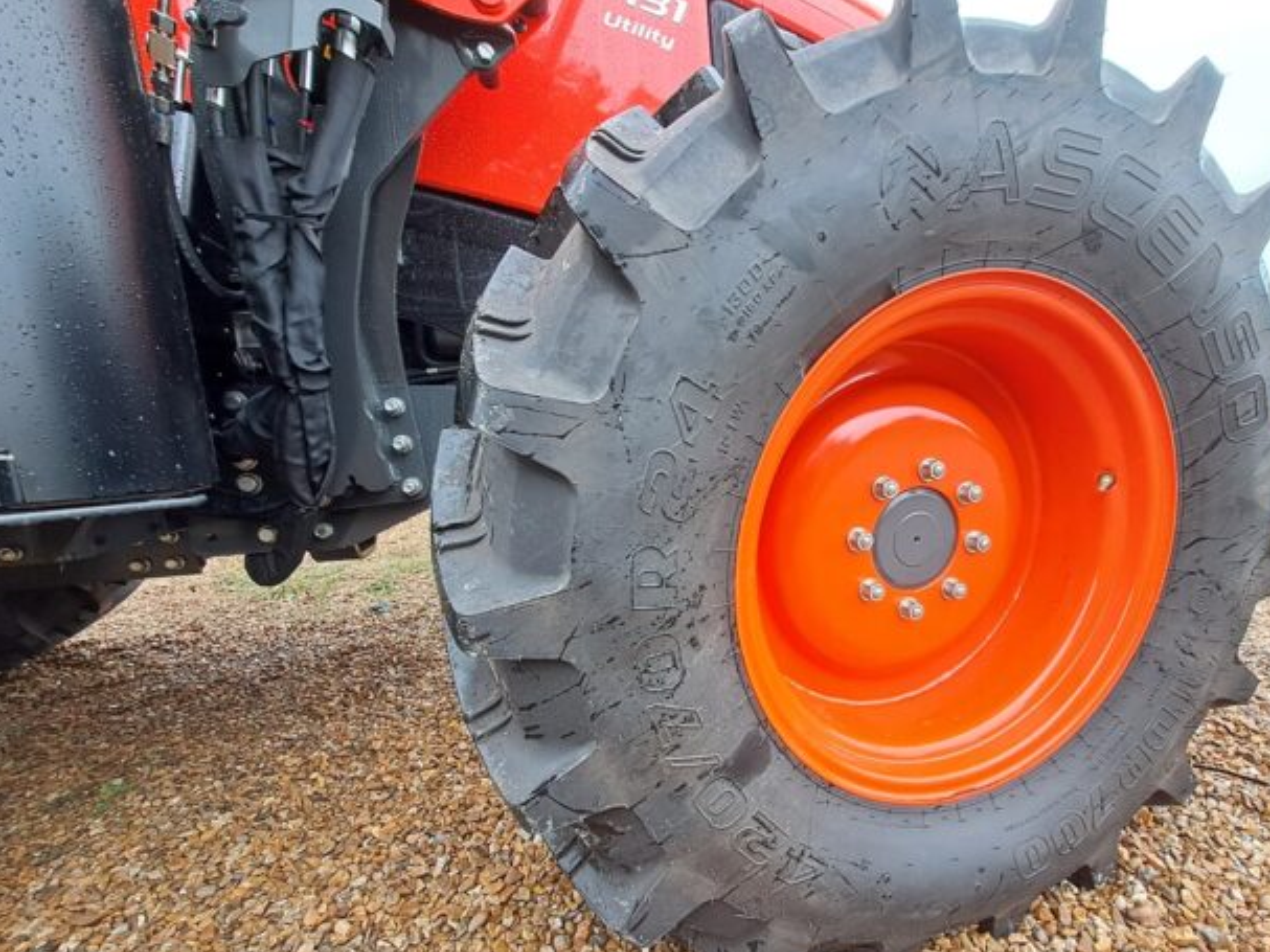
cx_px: 720
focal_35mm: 15
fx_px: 550
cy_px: 547
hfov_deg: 97.6
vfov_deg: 81.2
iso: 40
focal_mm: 1.42
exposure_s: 1/50
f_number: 2.2
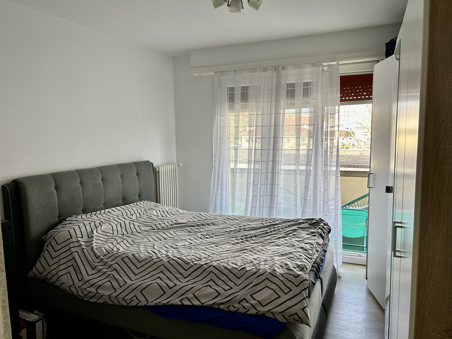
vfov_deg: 53.1
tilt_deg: -7.1
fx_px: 339
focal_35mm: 26
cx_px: 226
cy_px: 170
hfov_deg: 67.3
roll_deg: -0.2
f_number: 1.5
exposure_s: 1/121
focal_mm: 5.7
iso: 50
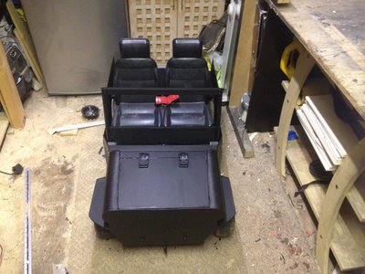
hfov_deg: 52.6
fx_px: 369
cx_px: 182
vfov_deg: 40.7
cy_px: 137
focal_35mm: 35
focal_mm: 4.28
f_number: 2.4
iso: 500
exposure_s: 1/17
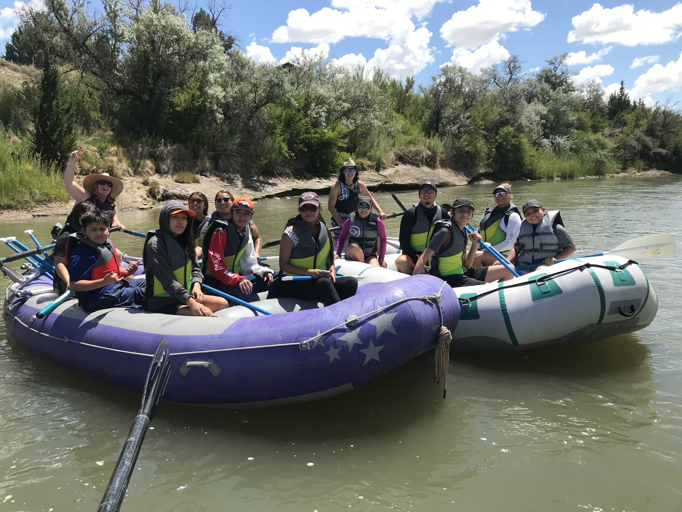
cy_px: 256
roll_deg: +0.5
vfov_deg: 49.7
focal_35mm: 28
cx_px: 341
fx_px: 552
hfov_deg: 63.4
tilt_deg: -10.6
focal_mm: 3.99
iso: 20
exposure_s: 1/1880
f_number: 1.8
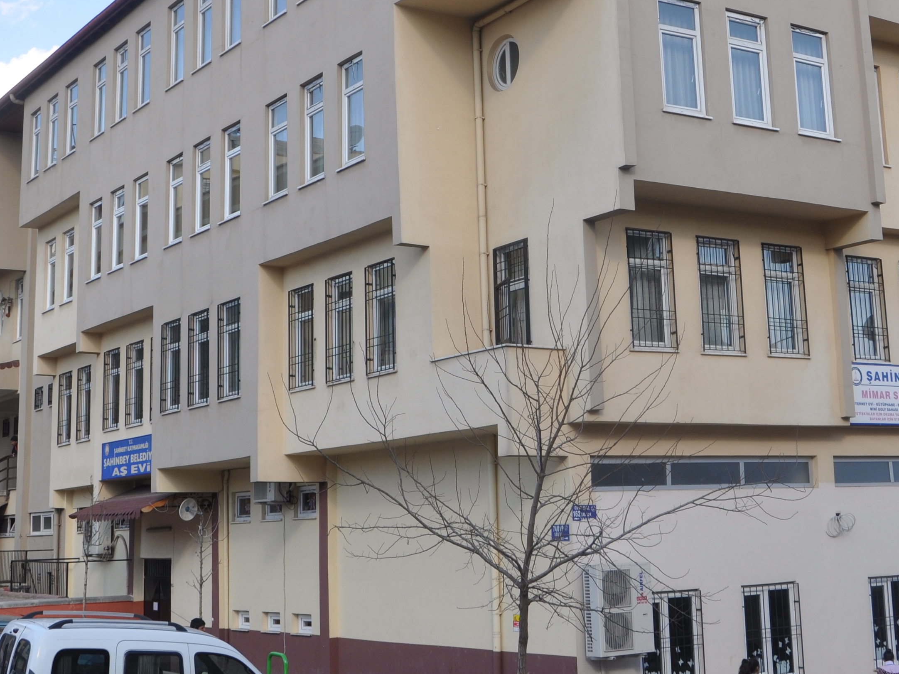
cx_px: 535
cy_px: 184
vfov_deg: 24.2
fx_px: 1557
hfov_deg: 32.1
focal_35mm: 60
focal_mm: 21
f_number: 8
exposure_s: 1/250
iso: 200
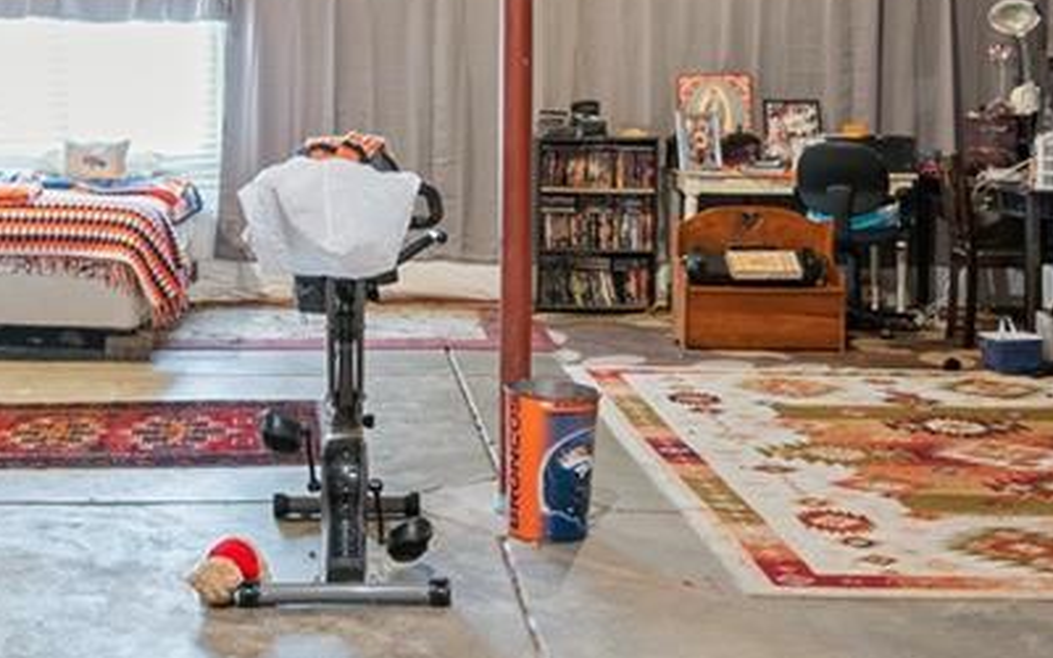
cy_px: 58
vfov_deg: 22.2
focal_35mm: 57
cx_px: 363
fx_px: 1636
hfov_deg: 35.4
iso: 250
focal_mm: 14
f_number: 9
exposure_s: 4
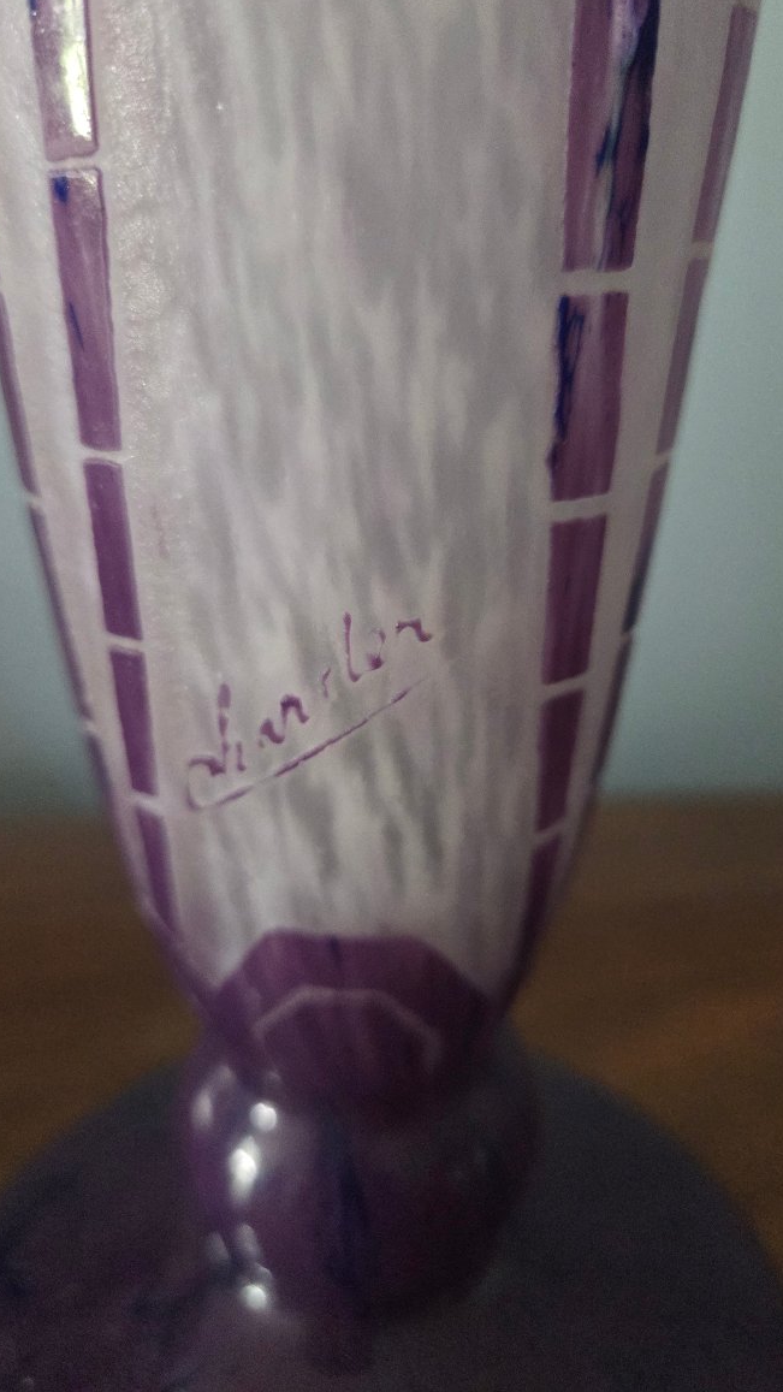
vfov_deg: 71.9
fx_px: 959
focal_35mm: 26
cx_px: 393
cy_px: 671
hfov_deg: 44.4
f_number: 1.8
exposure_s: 1/100
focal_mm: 5.4
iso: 2000
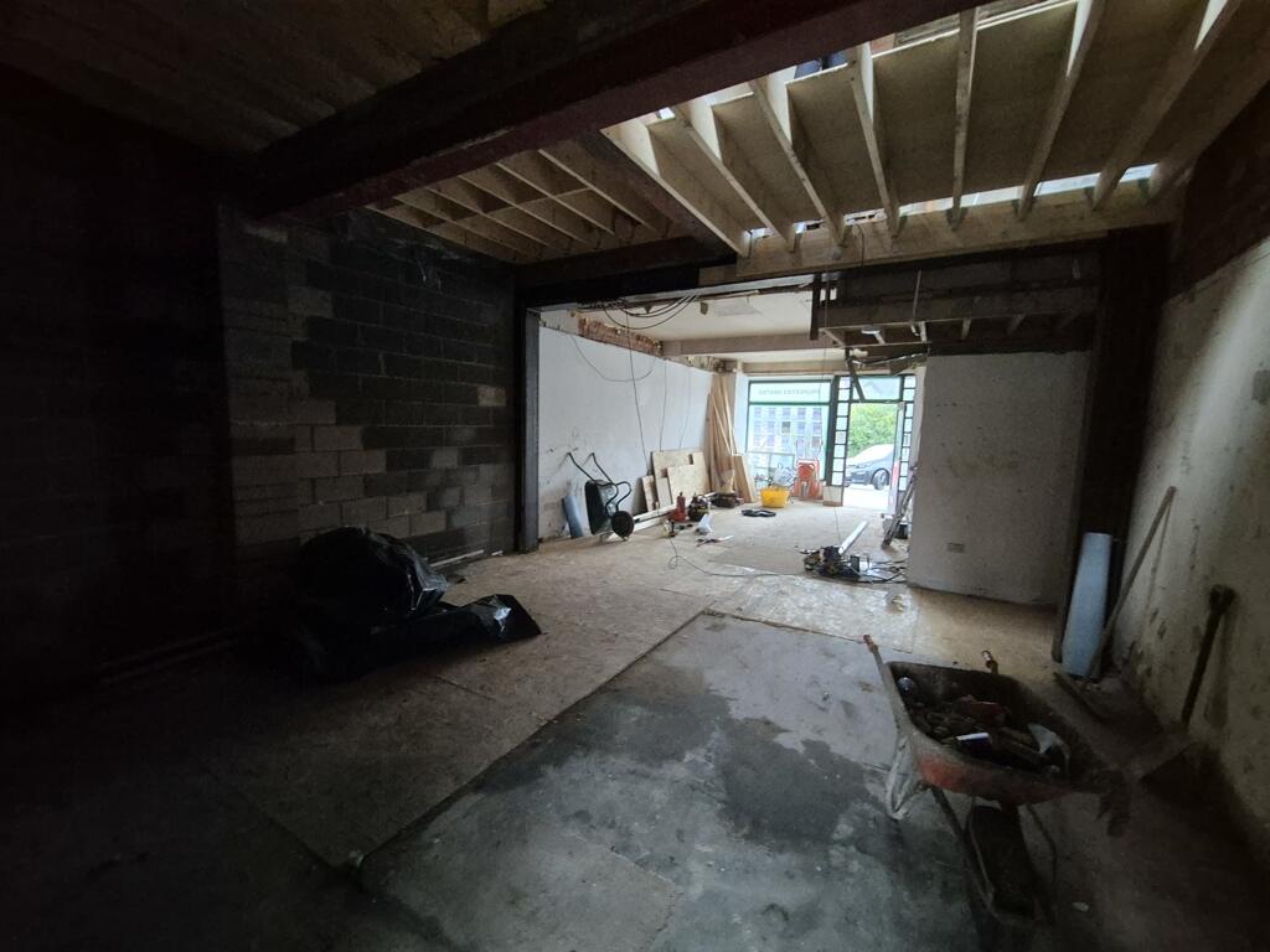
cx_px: 635
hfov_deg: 106.2
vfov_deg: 89.9
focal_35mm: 13
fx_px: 477
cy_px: 476
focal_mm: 2.2
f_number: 2.2
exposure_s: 1/33
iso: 1600
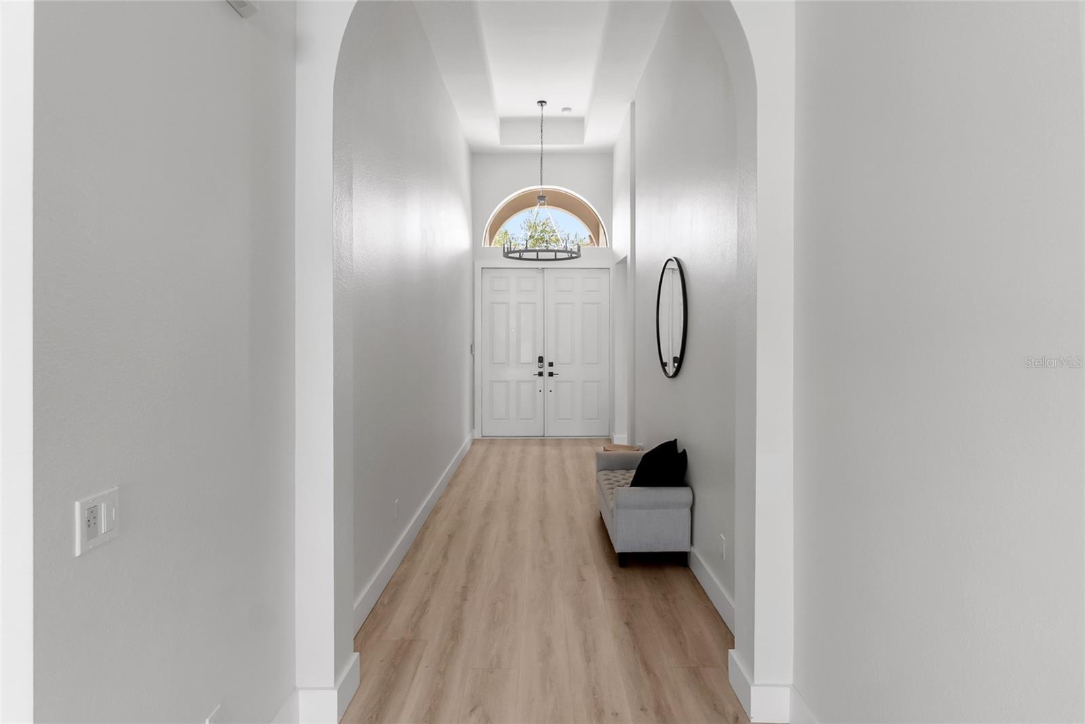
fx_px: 543
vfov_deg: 67.4
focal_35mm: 18
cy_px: 362
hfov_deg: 90.0
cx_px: 542
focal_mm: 12
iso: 640
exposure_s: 1/200
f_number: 4.5
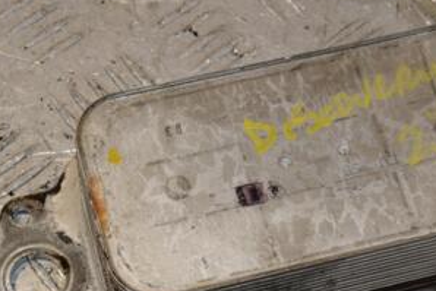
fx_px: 1648
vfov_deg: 10.1
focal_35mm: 136
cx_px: 309
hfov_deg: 15.0
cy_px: 199
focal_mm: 45
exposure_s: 1/200
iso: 800
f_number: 9
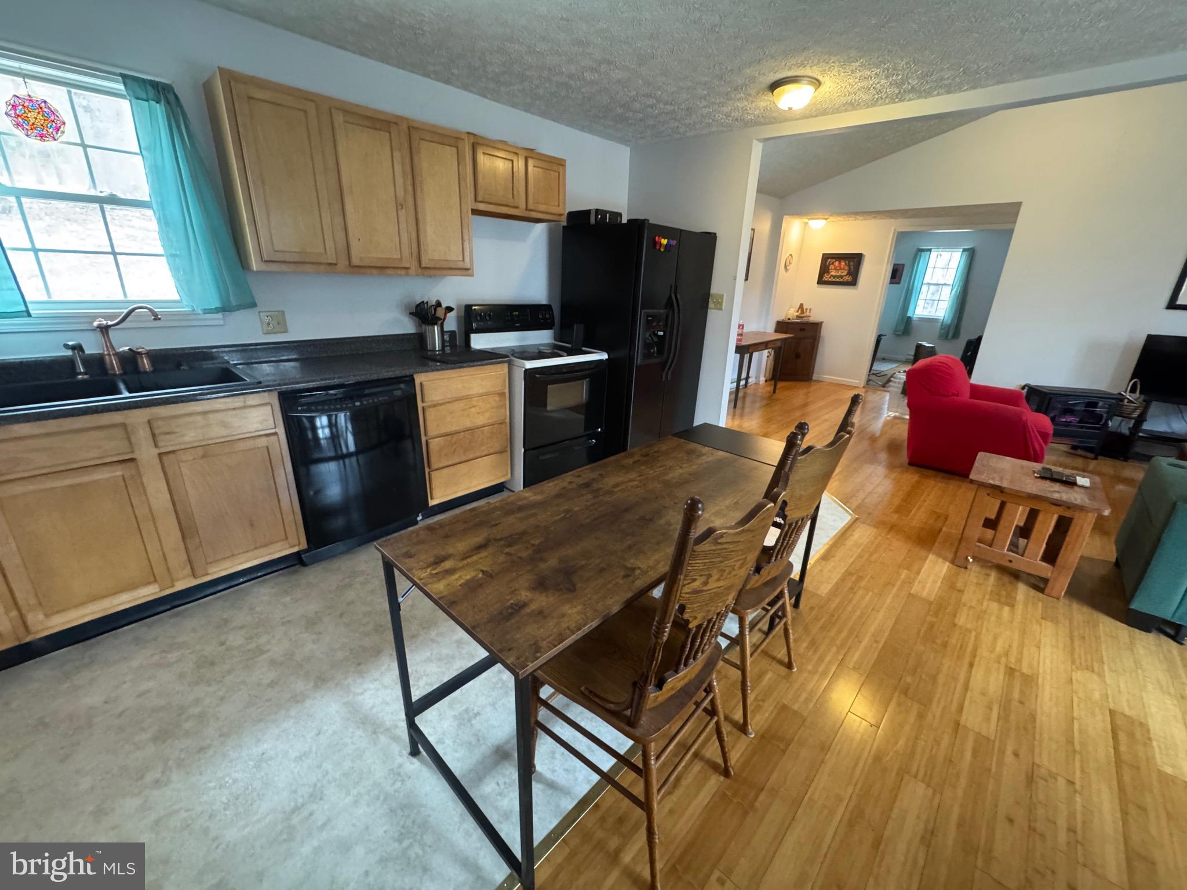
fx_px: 480
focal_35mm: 14
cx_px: 594
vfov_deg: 85.7
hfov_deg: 102.1
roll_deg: -1.6
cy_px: 445
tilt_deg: -18.9
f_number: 2.2
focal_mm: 2.22
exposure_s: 1/60
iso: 1000
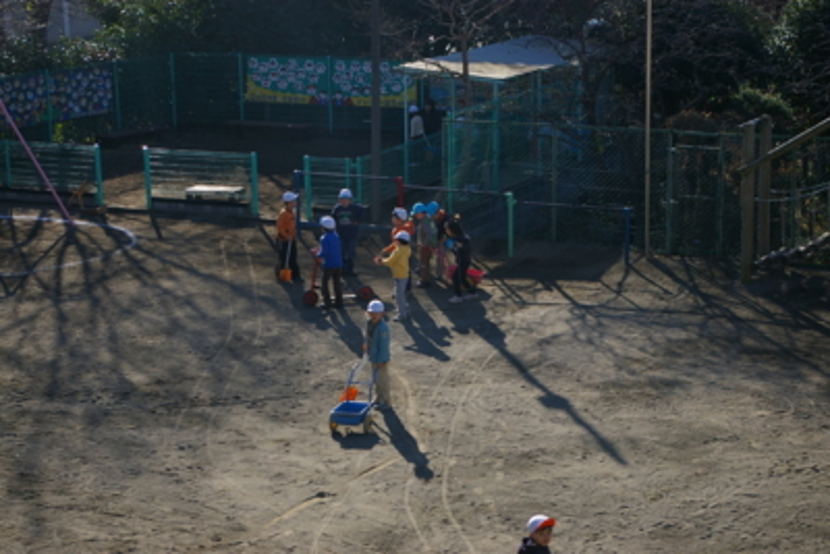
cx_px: 415
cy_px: 277
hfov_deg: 24.6
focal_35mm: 82
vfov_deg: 16.6
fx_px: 1903
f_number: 8
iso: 200
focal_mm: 55
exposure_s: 1/250
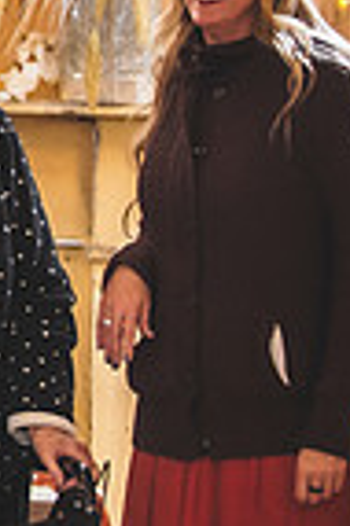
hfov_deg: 4.0
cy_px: 50
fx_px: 4868
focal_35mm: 333
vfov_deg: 6.2
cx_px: -685
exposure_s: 1/200
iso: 1250
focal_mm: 82
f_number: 2.8
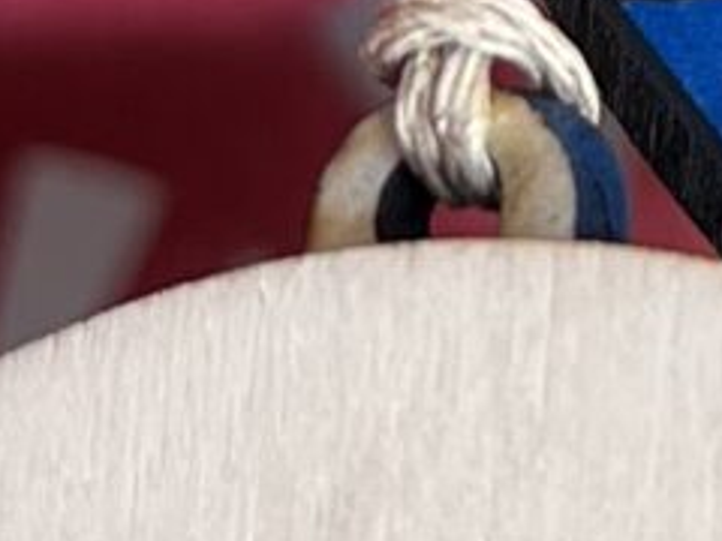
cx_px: 2280
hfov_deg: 6.4
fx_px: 5778
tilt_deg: -2.9
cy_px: -790
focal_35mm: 277
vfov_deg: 5.2
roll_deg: -3.1
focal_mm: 5.7
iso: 40
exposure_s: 1/121
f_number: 1.5
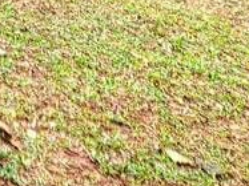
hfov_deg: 14.5
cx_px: -313
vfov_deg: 11.8
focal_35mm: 100
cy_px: -272
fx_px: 719
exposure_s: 1/60.2
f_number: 2.2
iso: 64
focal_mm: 2.2
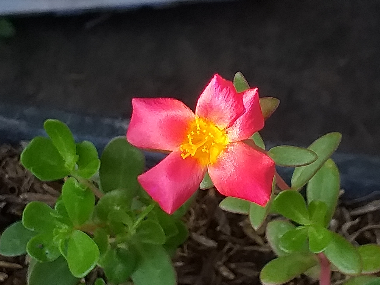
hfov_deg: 67.3
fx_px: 285
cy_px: 142
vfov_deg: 53.1
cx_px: 190
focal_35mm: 26
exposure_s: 1/386
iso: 40
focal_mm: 3.6
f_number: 1.9
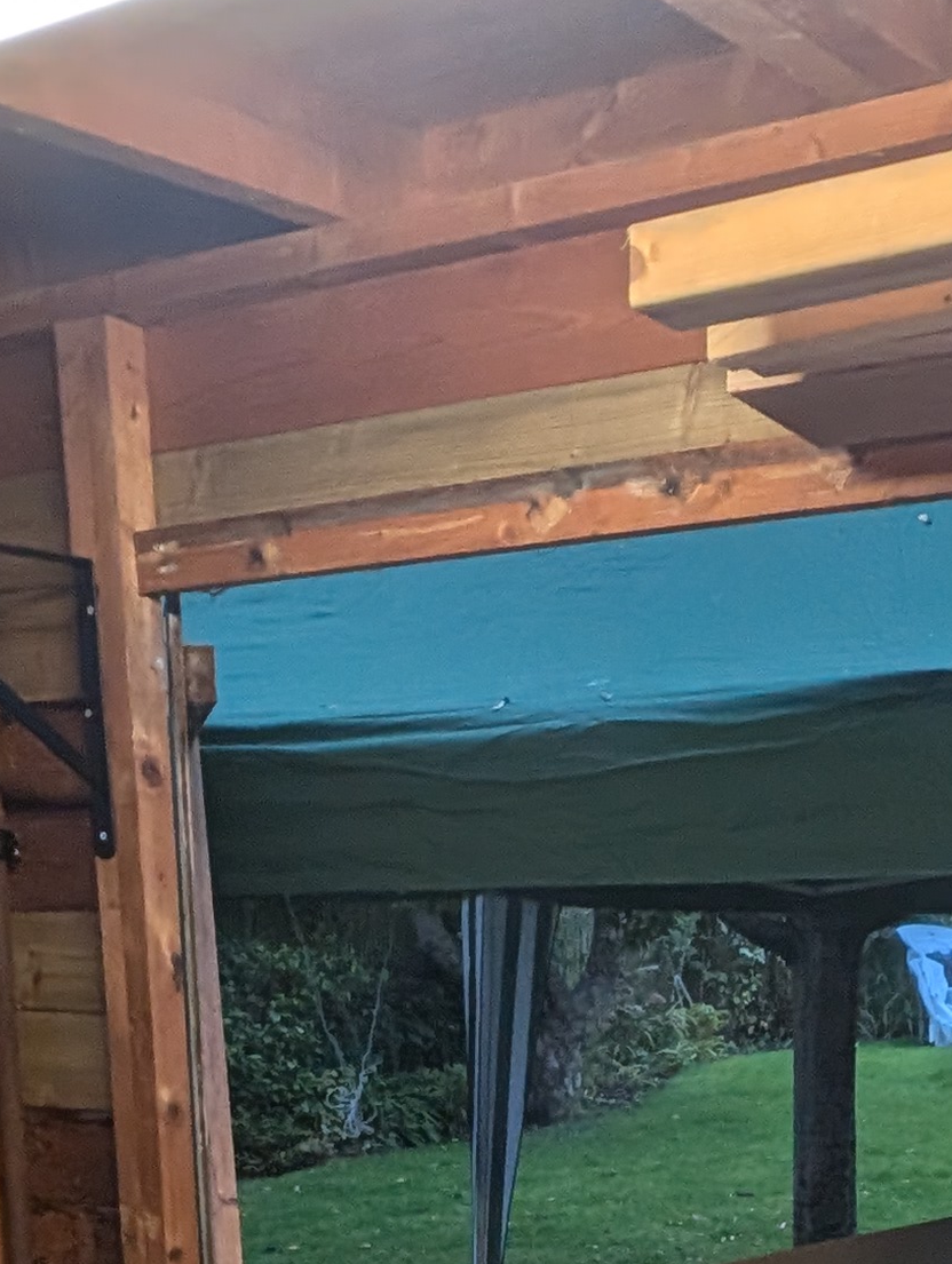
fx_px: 1756
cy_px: 1577
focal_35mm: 48
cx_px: 473
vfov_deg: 31.8
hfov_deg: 30.3
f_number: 2.2
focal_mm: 1.95
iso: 118
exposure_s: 1/100
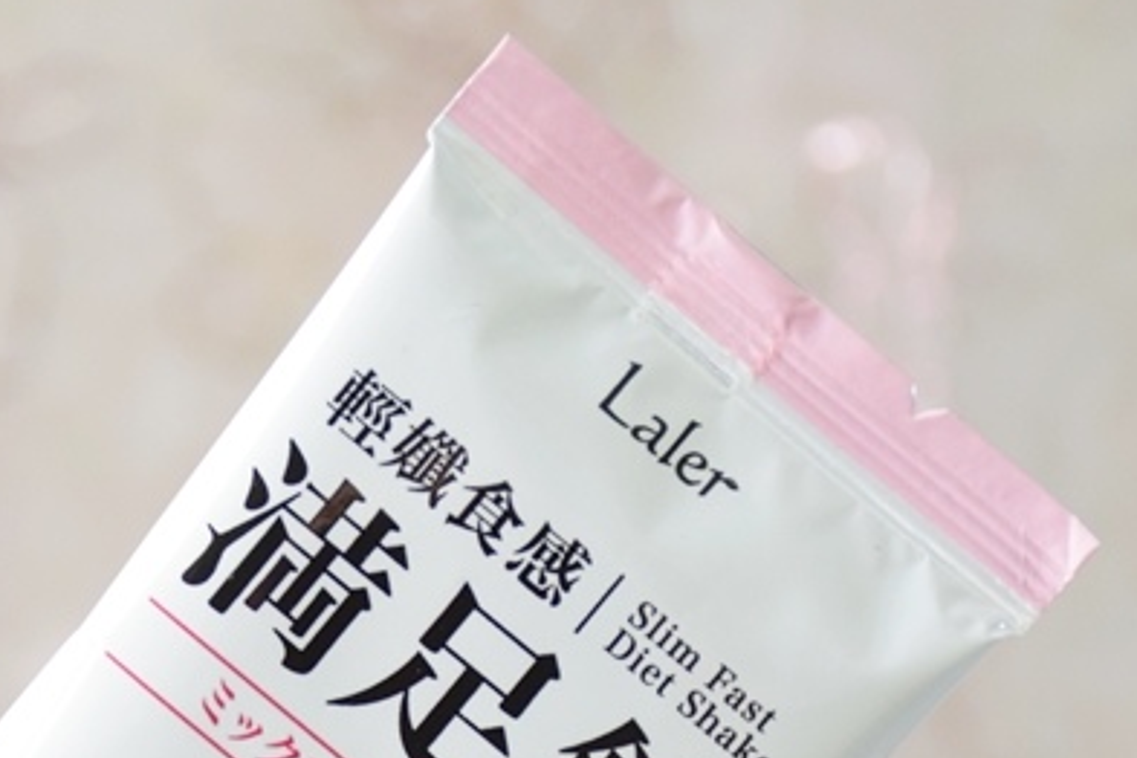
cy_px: 878
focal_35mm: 191
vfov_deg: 7.1
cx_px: 252
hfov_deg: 10.7
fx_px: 6032
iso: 1600
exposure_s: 1/125
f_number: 5.6
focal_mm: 50
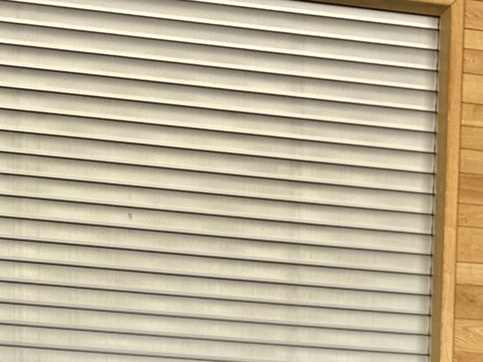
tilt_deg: -4.8
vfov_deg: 11.6
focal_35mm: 114
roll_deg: -1.4
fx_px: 1591
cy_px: 731
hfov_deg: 17.1
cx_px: 383
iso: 80
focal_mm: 6.86
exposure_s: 1/564
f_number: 1.78
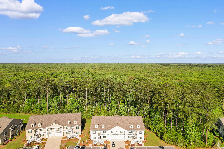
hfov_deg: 78.6
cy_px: 74
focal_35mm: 22
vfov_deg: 57.2
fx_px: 137
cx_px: 112
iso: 130
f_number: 2.8
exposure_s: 1/500
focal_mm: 8.38
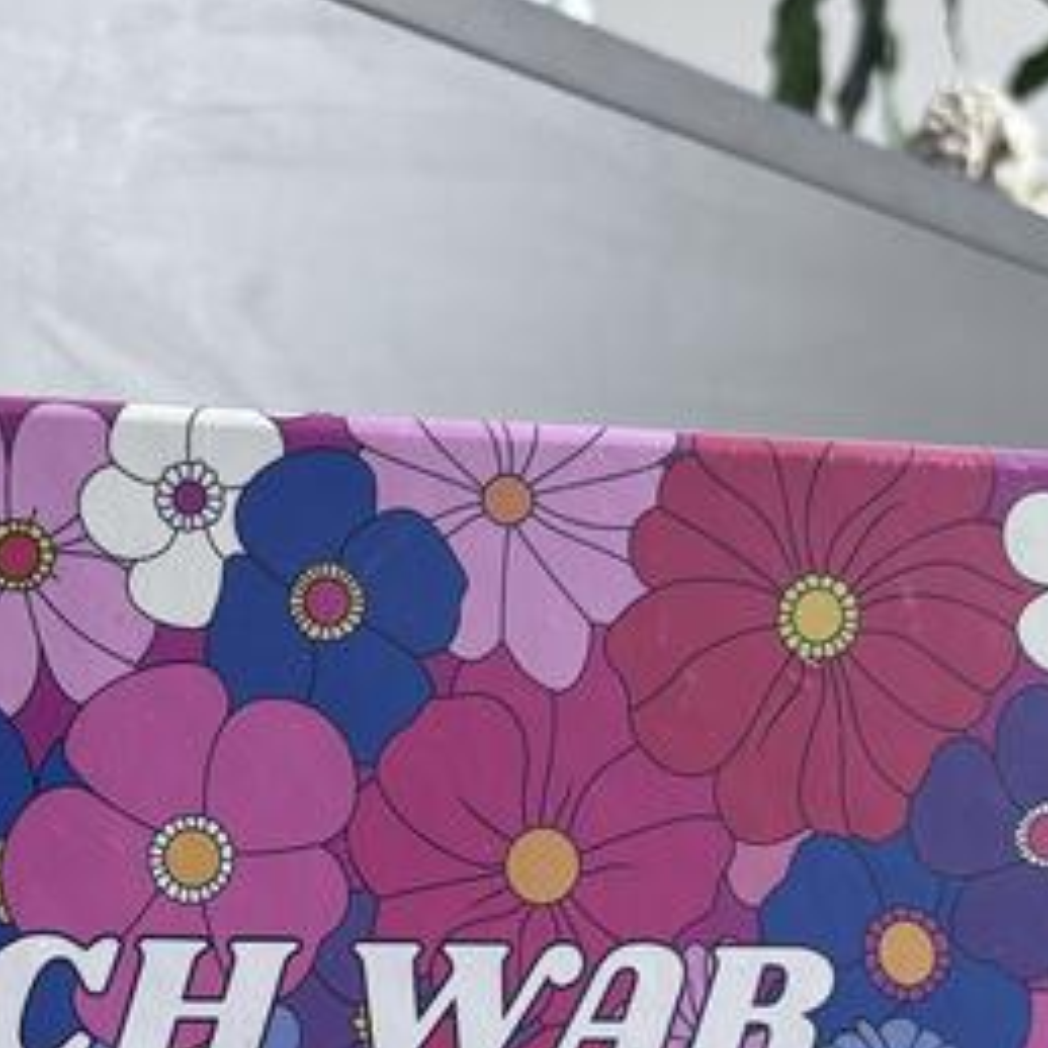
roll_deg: -1.3
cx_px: 275
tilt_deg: -5.9
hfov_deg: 26.6
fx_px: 2192
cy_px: 1153
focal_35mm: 64
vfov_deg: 25.0
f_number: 1.6
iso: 125
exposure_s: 1/71
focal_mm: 5.96
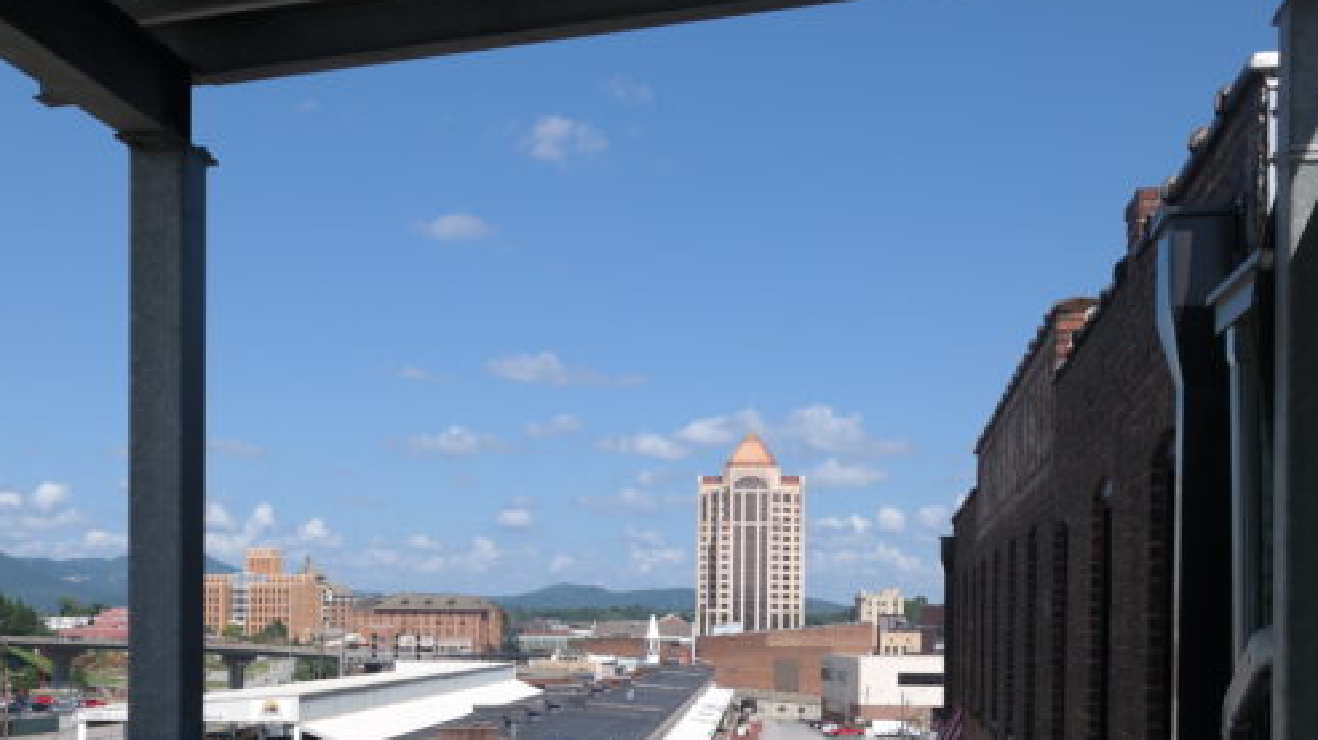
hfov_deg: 42.1
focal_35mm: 49
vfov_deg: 23.9
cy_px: 625
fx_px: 1712
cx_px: 610
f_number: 7.1
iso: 100
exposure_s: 1/180
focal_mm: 20
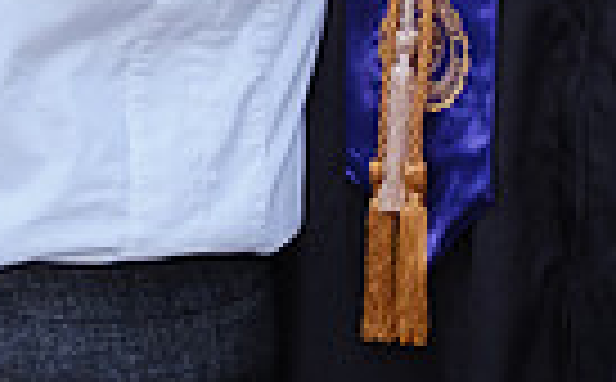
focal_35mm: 187
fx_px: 3133
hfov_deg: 11.2
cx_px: 487
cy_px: -456
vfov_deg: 6.7
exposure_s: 1/80
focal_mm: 17
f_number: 2.8
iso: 1600
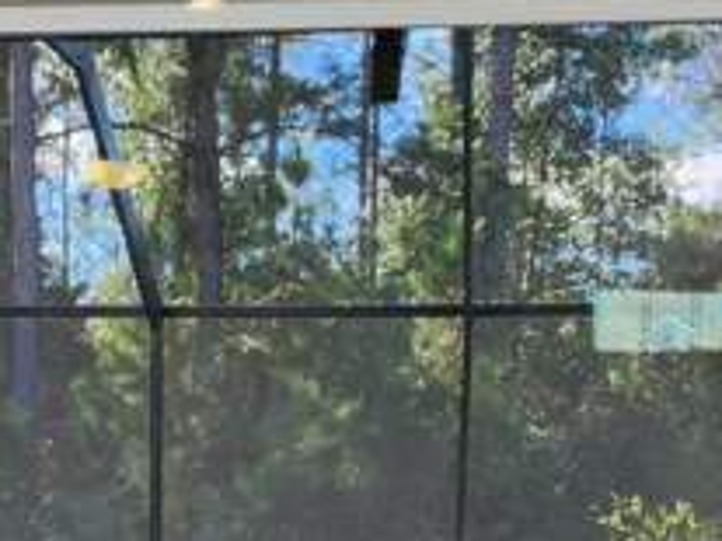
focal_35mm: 89
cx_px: 220
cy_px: 705
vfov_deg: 15.7
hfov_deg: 21.9
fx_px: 1855
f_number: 1.8
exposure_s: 1/180
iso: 20
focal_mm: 6.4
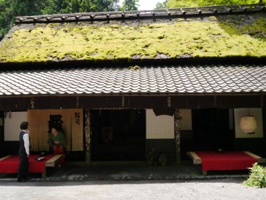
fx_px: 231
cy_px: 100
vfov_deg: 46.8
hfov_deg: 60.0
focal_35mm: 30
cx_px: 133
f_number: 5.6
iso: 160
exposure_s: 1/200
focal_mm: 15
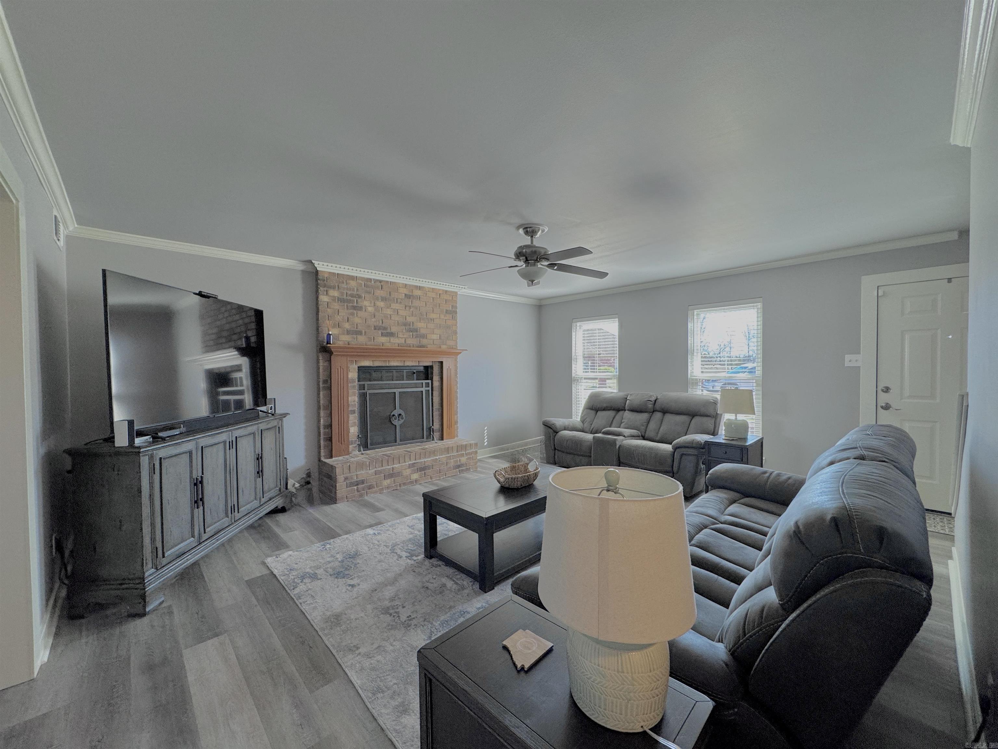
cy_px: 374
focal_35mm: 14
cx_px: 499
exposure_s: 1/120
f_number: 2.2
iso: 160
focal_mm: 2.22
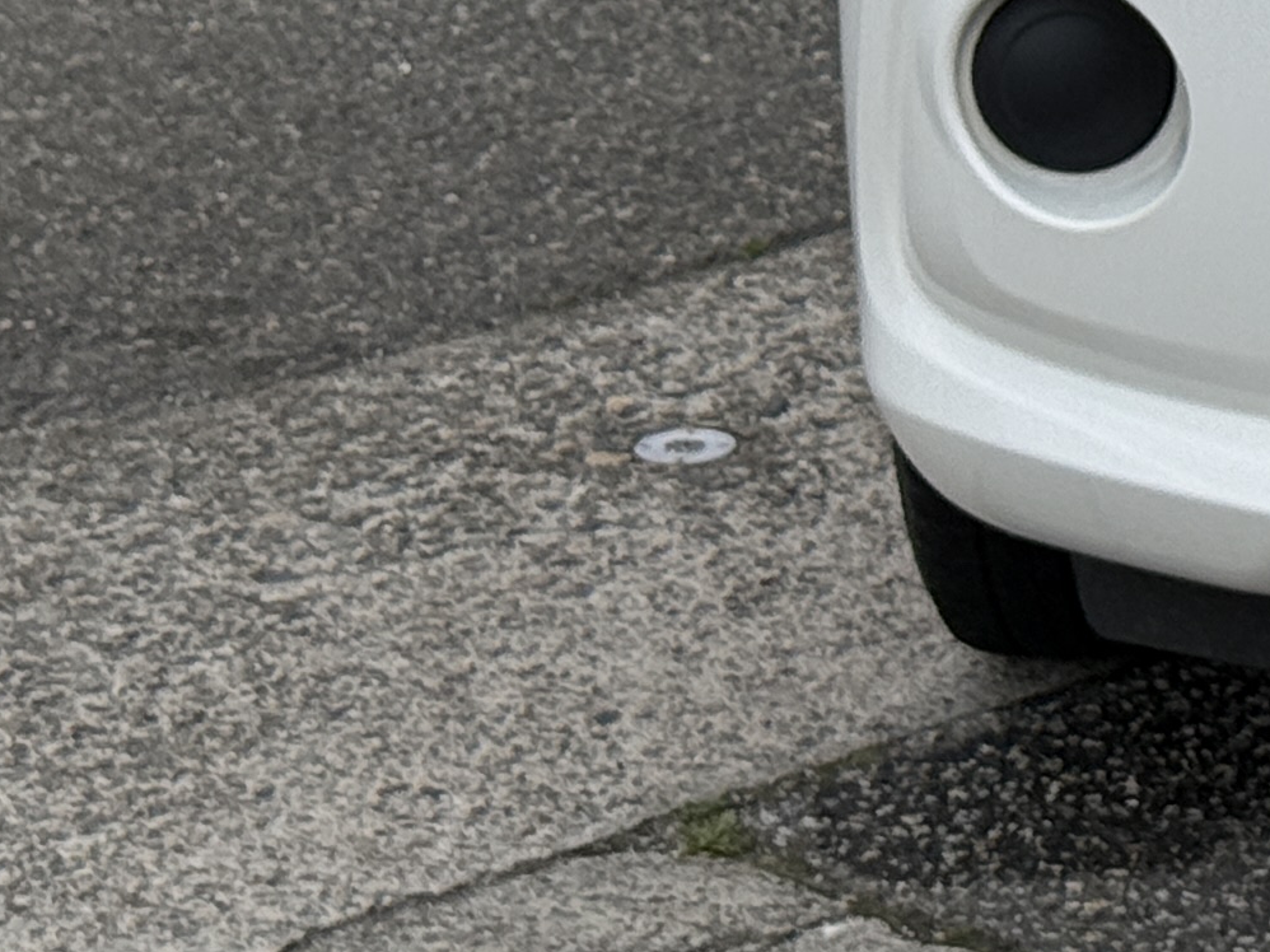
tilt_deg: -9.1
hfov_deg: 9.6
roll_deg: -1.5
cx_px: 2428
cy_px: -692
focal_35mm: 194
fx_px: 7116
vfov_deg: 7.5
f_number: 1.78
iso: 64
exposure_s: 1/6024
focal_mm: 6.76
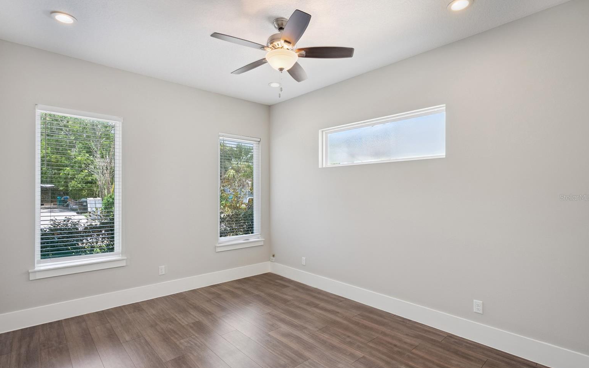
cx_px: 287
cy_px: 197
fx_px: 273
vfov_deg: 67.9
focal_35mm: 17
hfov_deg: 94.3
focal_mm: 16
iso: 400
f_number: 9
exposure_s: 1/13
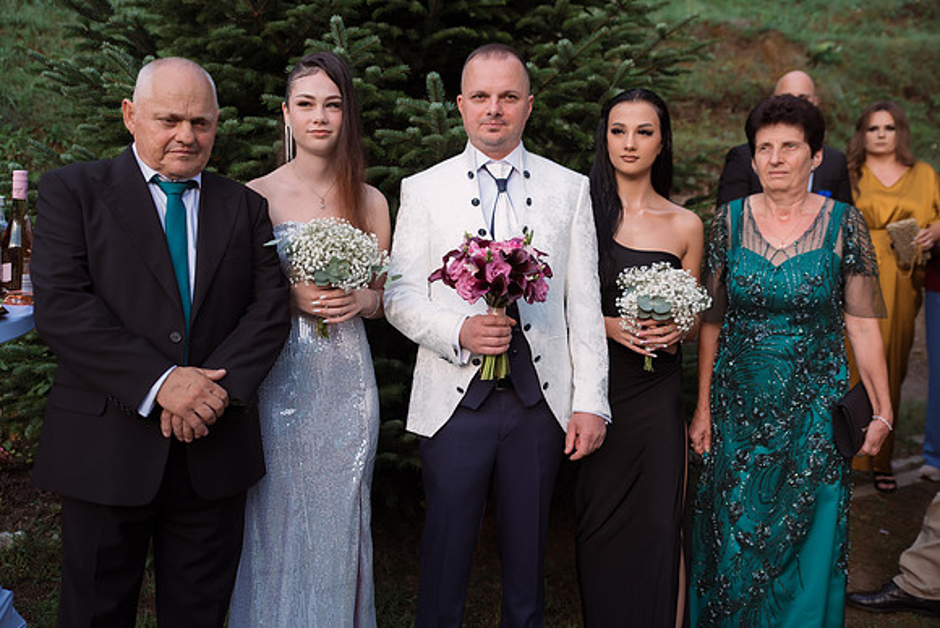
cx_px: 470
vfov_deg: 35.1
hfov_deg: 50.7
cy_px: 314
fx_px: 992
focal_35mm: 38
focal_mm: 38
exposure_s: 1/320
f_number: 3.5
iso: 320
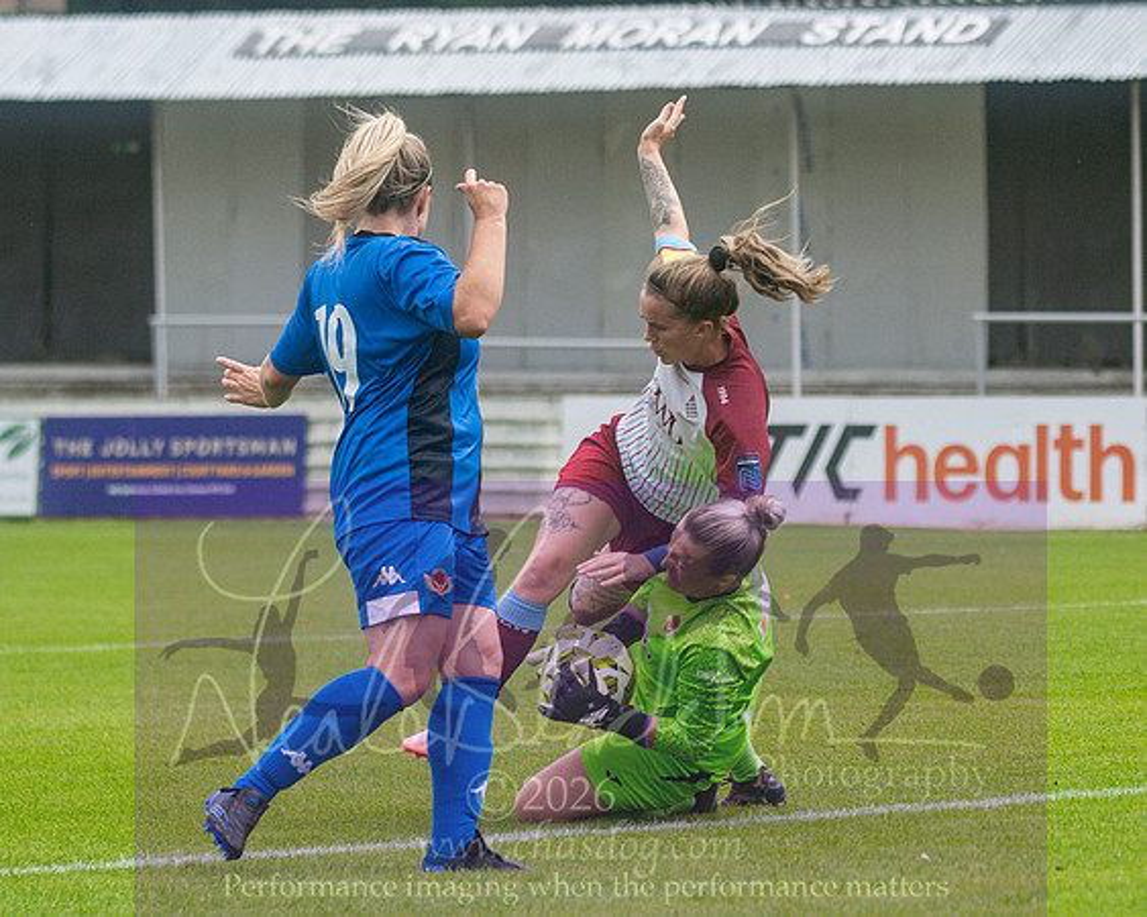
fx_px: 9921
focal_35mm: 292
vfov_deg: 5.3
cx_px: 939
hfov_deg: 6.6
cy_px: 404
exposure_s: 1/1000
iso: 360
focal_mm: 120
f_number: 4
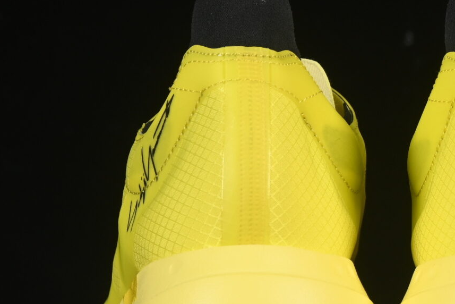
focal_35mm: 224
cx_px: 385
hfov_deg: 9.2
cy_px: 123
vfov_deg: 6.1
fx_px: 2832
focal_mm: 50
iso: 160
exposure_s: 1/80
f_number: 8
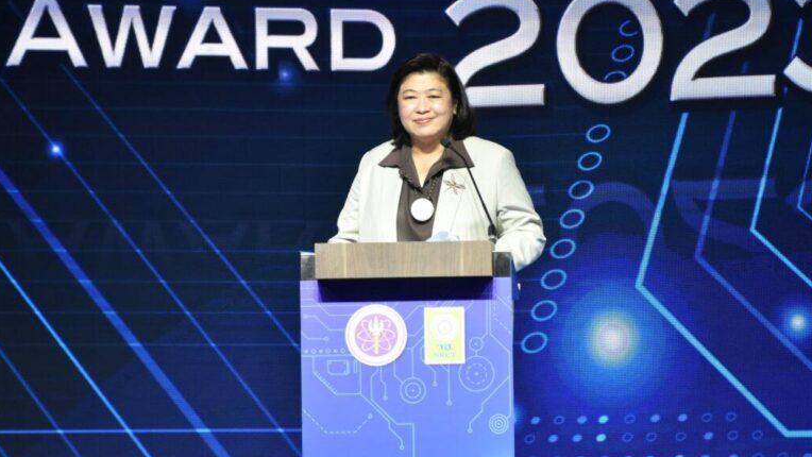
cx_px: 405
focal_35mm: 379
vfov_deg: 3.2
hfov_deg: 5.7
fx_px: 8161
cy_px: 193
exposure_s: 1/125
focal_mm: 240
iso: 2000
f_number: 6.3
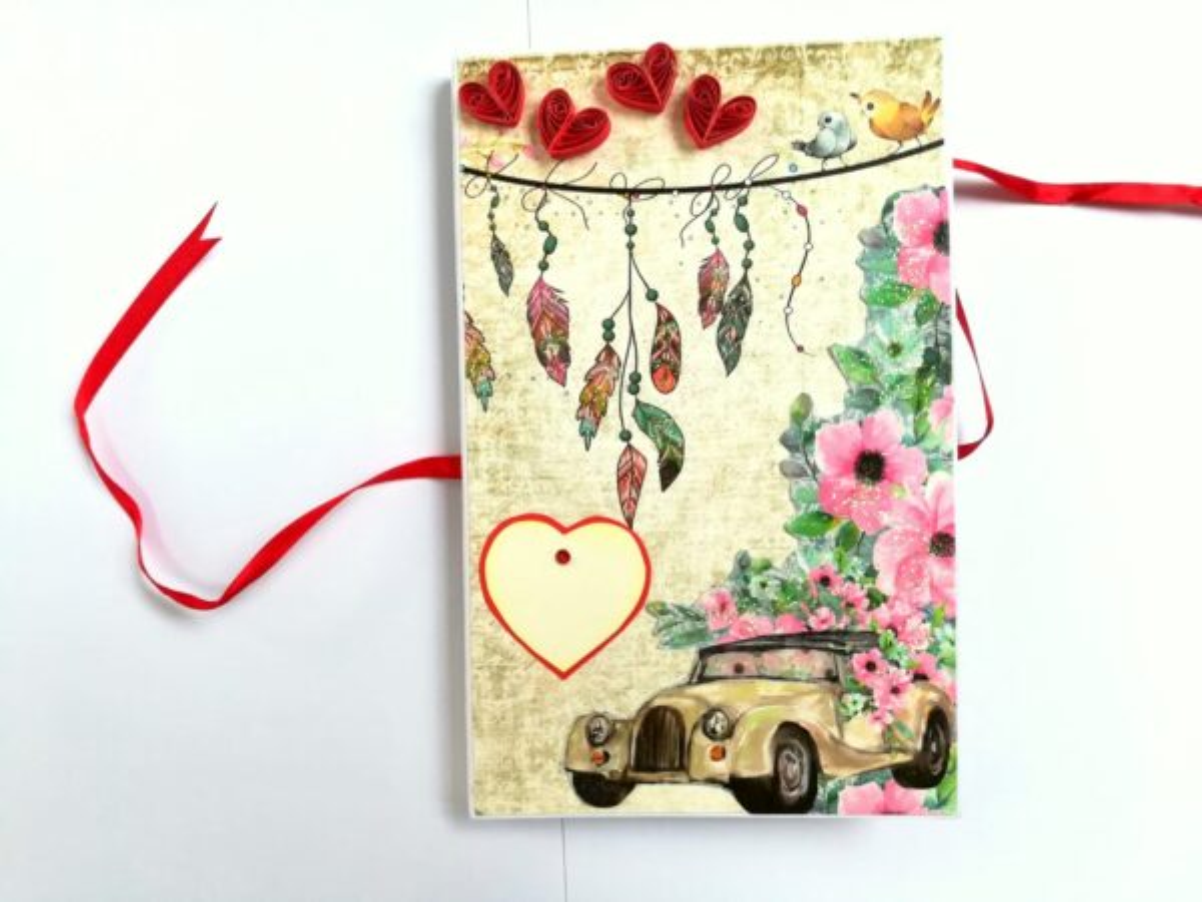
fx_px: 903
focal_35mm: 26
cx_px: 601
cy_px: 451
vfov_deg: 53.1
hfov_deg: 67.3
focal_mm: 3.83
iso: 100
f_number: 2.2
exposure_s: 1/40
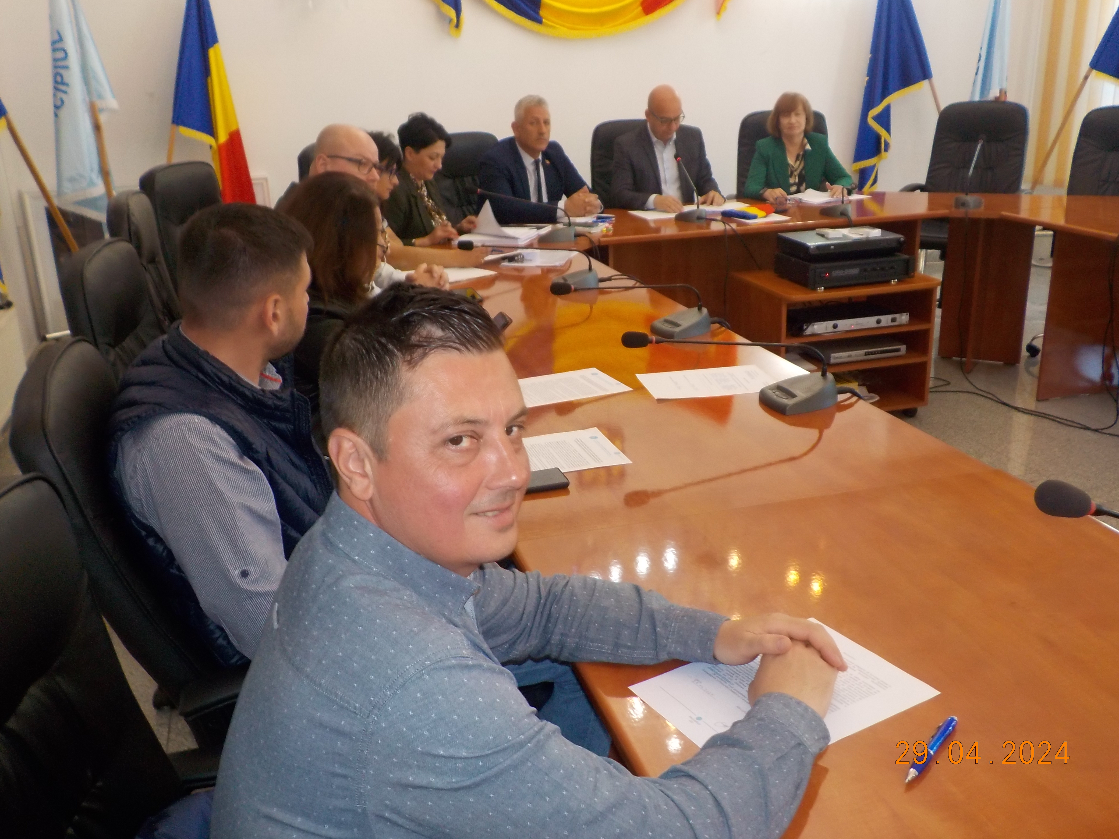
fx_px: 970
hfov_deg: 60.0
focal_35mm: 30
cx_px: 560
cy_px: 420
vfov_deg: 46.8
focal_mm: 4.1
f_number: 3.3
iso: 200
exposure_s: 1/30
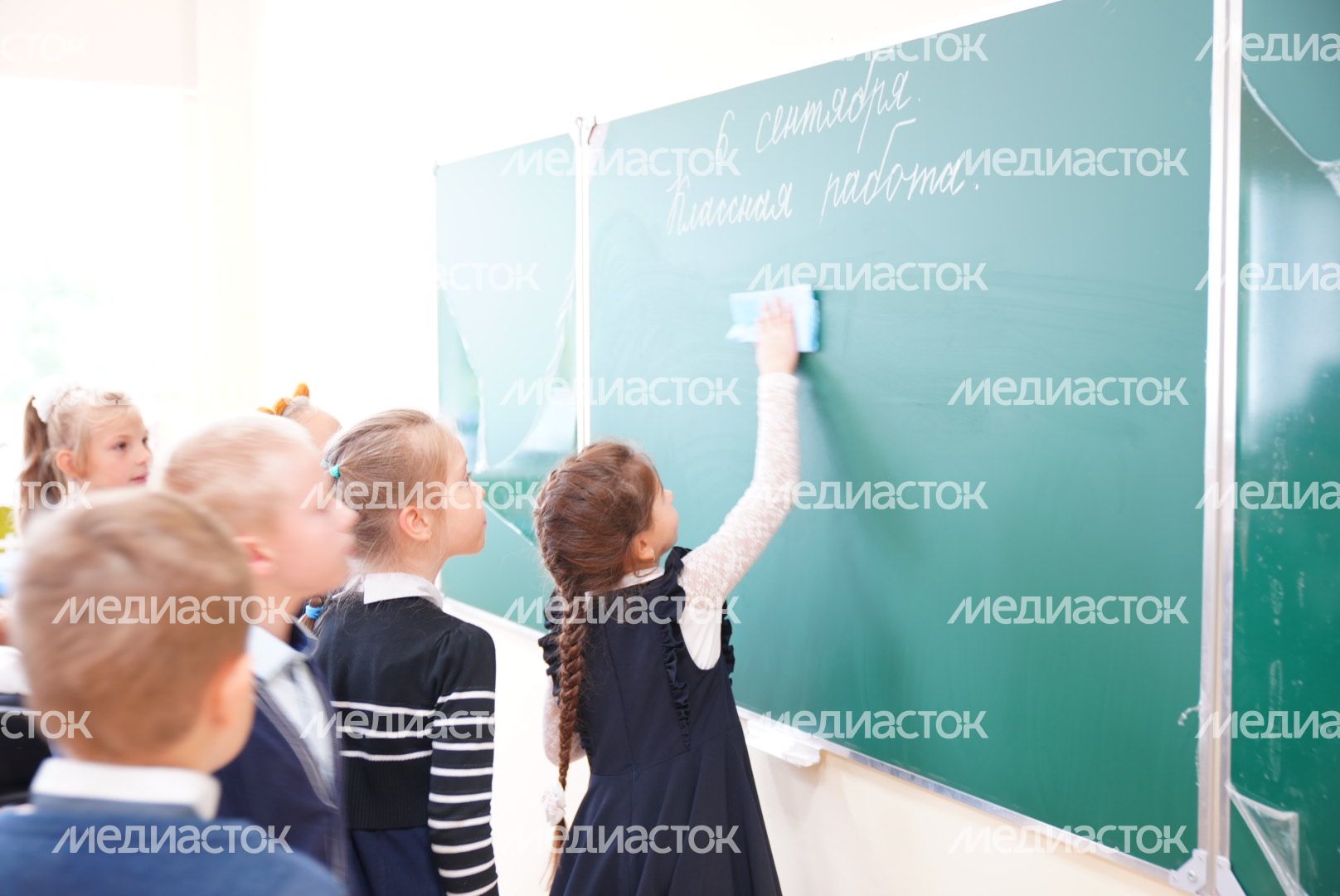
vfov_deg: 33.5
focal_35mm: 40
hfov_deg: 48.4
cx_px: 670
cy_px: 448
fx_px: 1490
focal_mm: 40
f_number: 2.8
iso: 400
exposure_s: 1/40
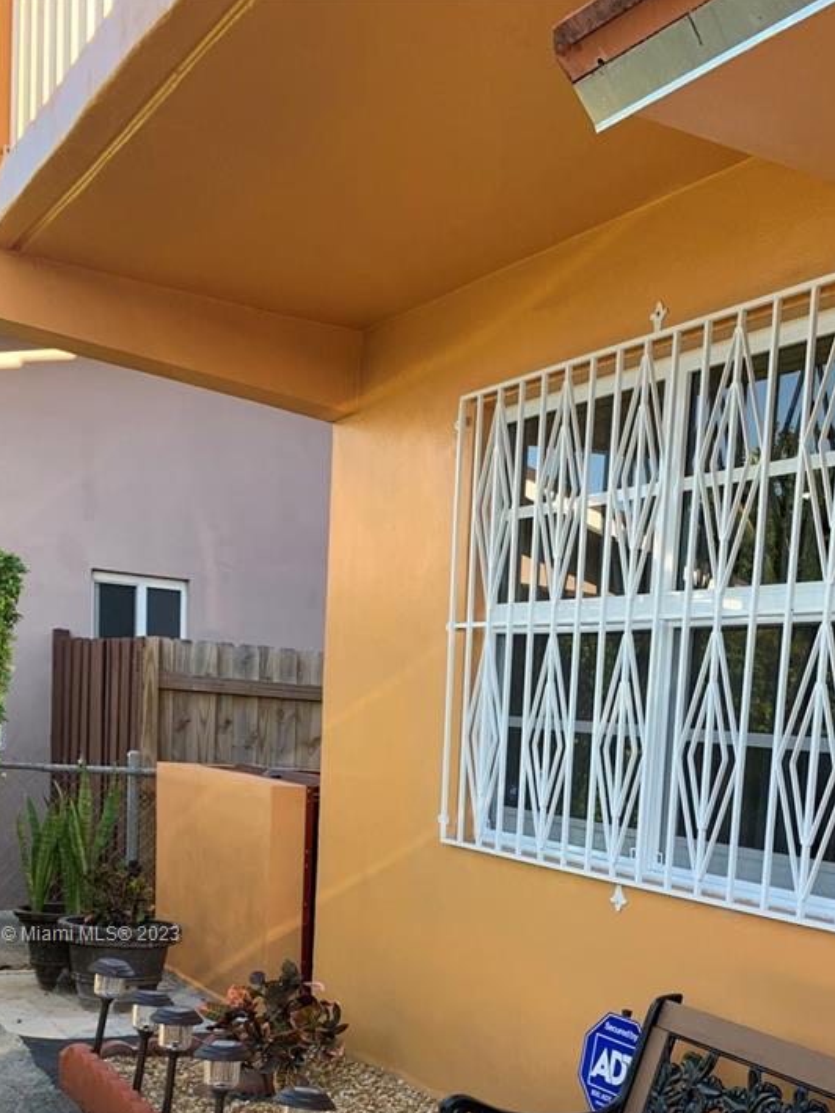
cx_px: 600
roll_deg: -3.3
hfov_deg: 32.4
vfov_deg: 40.6
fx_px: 1415
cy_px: 936
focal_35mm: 44
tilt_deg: -9.0
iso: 25
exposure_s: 1/169
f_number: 1.8
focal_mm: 4.25
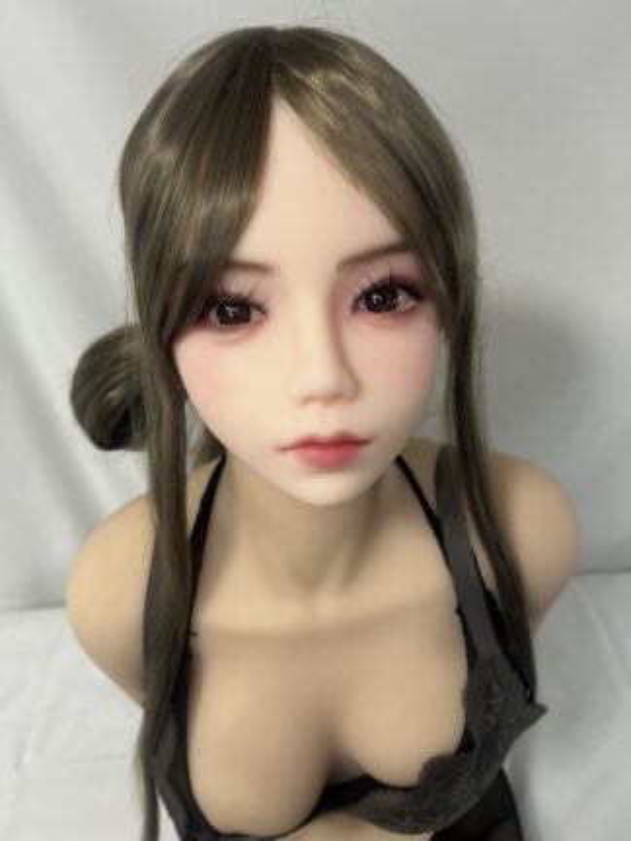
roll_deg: +6.1
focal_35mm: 26
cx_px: 316
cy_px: 420
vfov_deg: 67.3
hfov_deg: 53.1
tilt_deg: -32.4
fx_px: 632
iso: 100
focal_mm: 5.7
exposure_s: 1/121
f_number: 1.5
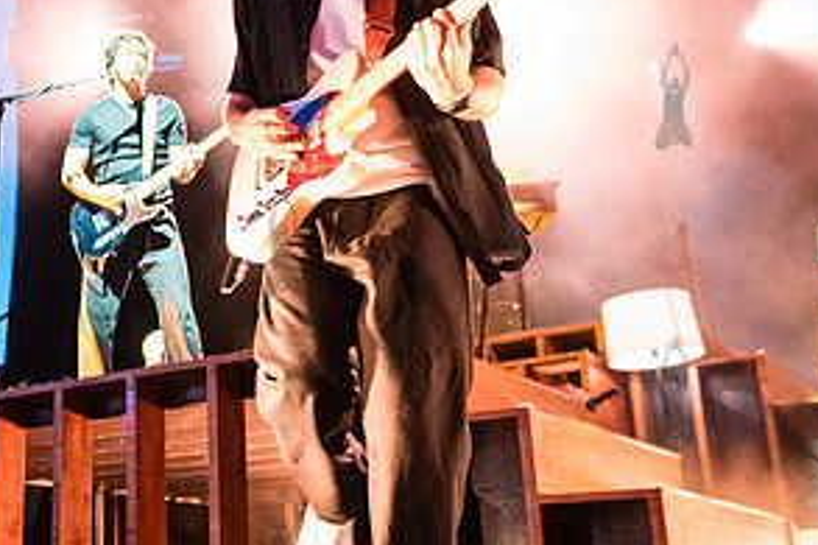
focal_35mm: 52
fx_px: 1181
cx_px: 206
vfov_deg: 25.9
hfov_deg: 37.3
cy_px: 240
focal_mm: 24
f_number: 2.8
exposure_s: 1/160
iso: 12800
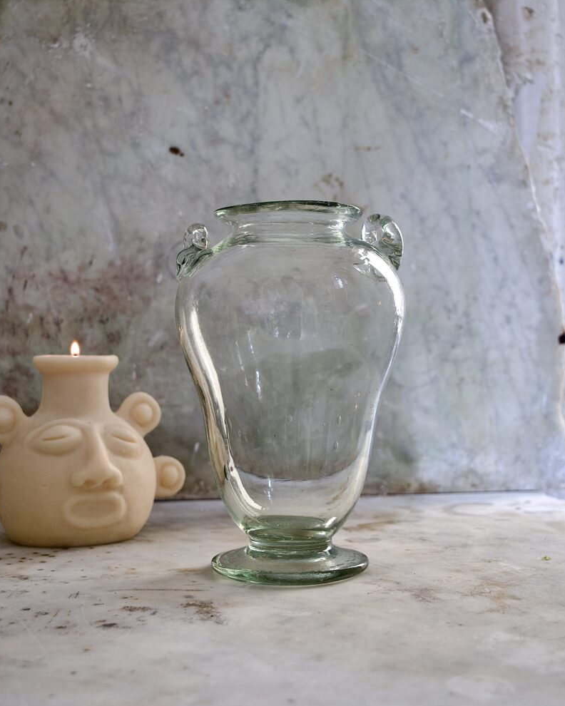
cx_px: 282
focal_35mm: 49
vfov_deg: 38.0
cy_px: 354
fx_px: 1024
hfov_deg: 30.8
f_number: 3.4
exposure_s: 1/60
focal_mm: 23
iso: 200
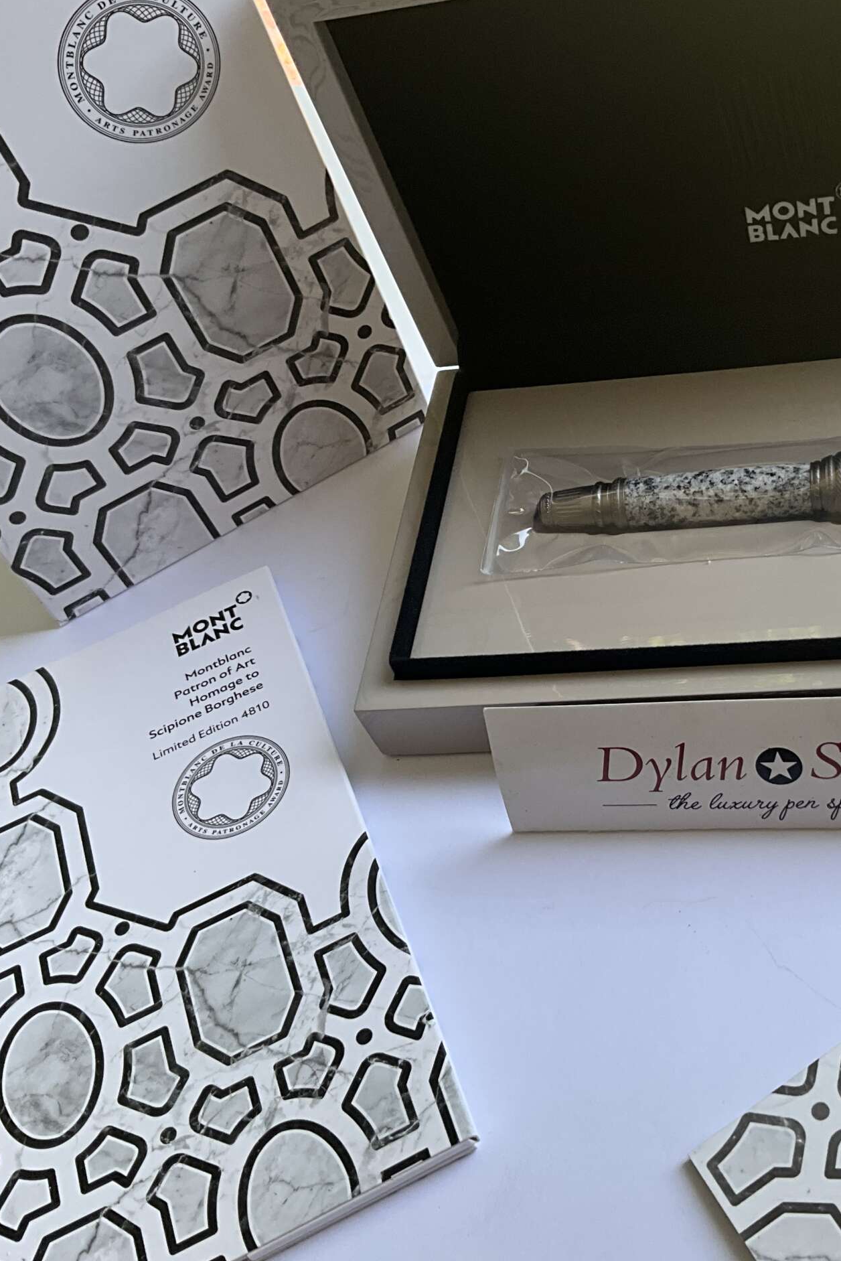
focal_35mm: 41
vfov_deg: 47.4
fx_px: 1436
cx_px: 660
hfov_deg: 31.9
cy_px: 629
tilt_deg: -51.8
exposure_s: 1/122
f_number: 1.8
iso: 25
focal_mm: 3
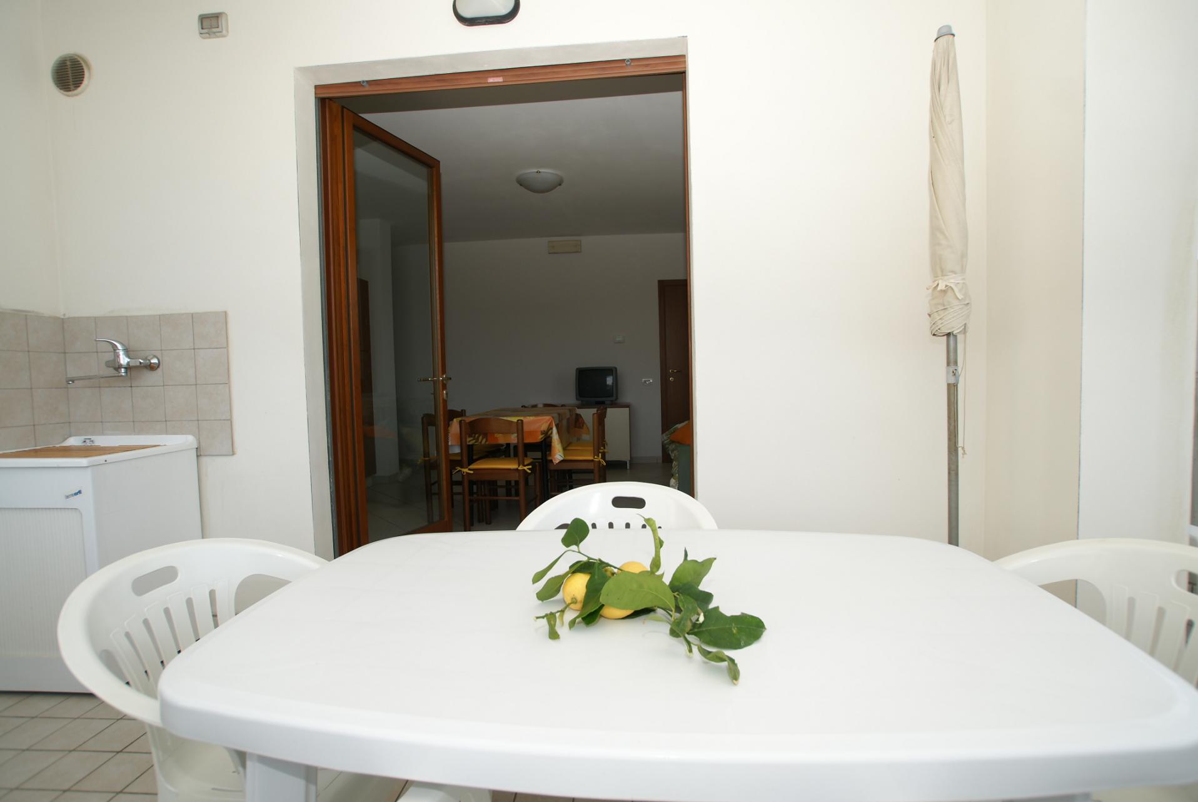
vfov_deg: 72.2
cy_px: 401
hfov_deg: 94.9
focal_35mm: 16
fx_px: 550
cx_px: 599
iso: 100
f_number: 4.5
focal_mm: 11
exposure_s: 1/60
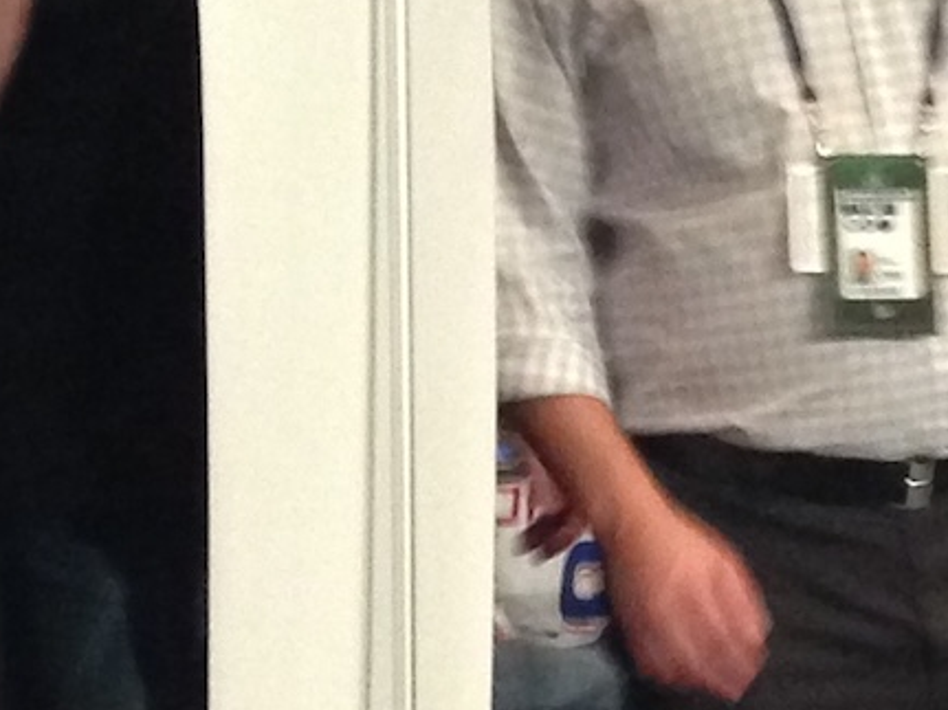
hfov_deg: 9.7
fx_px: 5448
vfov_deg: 7.3
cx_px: 1397
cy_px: 1235
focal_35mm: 199
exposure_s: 1/20
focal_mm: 4.12
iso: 320
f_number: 2.4
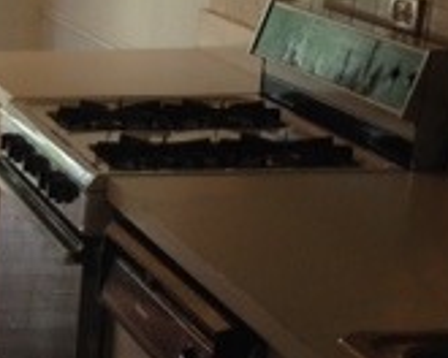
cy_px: 290
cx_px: -253
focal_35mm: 125
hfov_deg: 14.2
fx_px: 1657
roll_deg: +0.5
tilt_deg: -16.8
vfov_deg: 12.3
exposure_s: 1/30
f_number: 2.4
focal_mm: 4.12
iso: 50
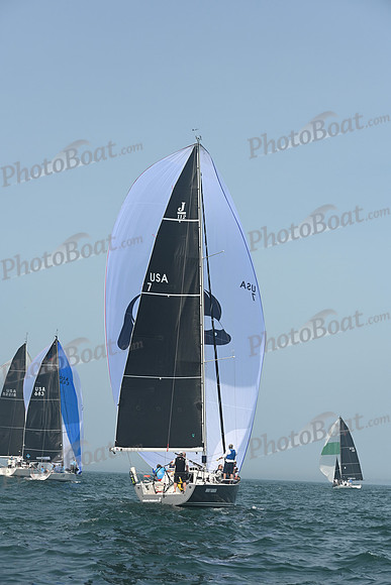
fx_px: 1140
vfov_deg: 28.8
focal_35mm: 70
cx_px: 196
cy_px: 292
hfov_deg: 19.5
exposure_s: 1/1250
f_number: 8
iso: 320
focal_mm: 70
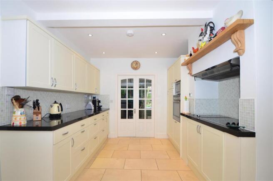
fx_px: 113
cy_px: 90
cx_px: 136
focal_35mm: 15
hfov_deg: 100.5
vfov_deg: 77.0
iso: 200
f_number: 5
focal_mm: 10
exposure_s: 1/60
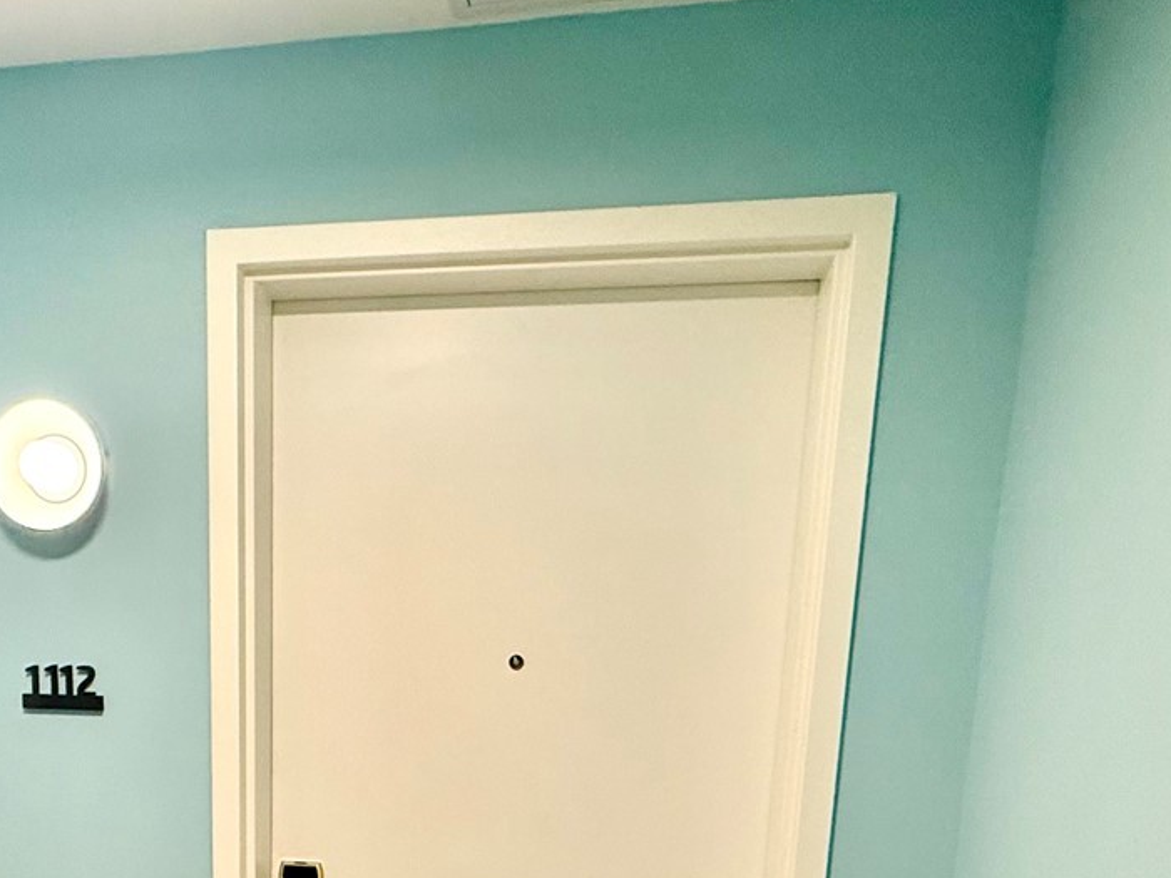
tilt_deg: -9.7
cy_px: 830
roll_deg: -0.4
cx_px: 368
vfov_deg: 40.0
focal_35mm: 32
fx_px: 1083
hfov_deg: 55.3
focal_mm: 2.22
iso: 400
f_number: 2.2
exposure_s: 1/60
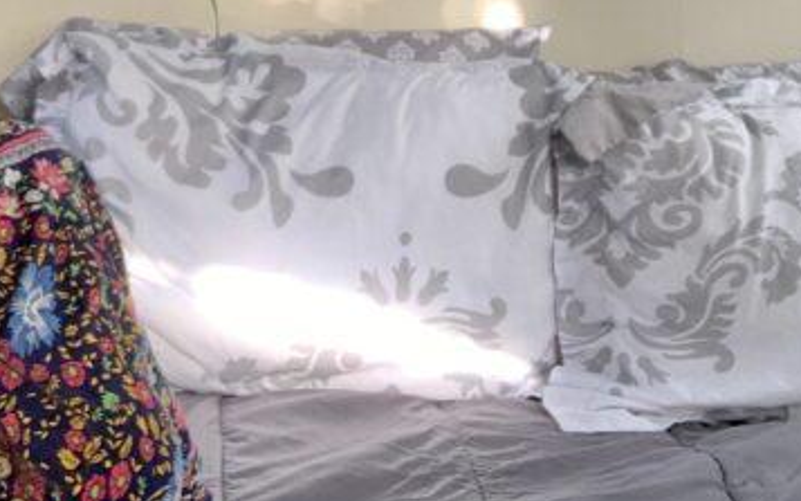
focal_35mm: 76
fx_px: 1659
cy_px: -124
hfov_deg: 26.9
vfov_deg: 16.4
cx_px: 240
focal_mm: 2.87
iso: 80
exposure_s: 1/60
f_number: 2.2
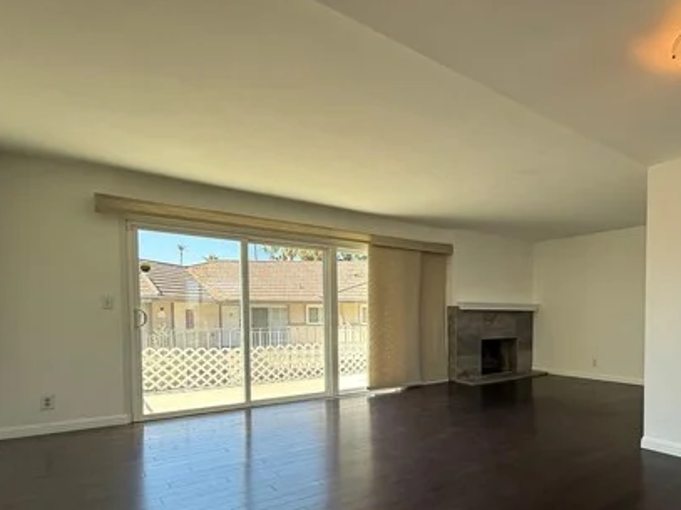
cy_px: 333
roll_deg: -0.3
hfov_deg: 70.3
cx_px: 525
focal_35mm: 22
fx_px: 433
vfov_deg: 59.9
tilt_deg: -1.4
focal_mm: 2.22
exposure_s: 1/129
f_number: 2.2
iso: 64
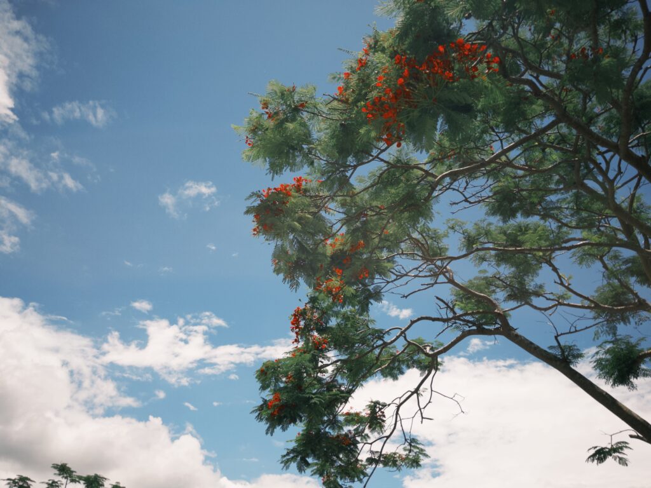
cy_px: 244
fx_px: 489
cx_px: 326
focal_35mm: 26
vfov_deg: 53.1
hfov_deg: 67.3
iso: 50
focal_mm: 5.1
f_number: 1.6
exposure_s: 1/9091
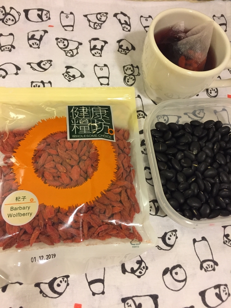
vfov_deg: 61.7
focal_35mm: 29
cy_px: 154
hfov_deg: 48.2
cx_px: 116
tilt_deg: -65.8
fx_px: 258
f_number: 2.2
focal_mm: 4.15
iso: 320
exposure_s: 1/33
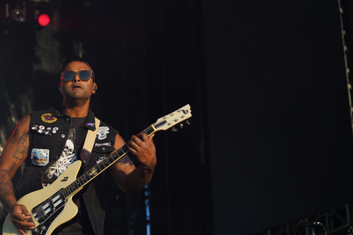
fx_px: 1030
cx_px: 176
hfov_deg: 19.5
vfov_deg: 13.0
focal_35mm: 105
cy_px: 118
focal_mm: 105
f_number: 5.6
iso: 100
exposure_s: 1/250
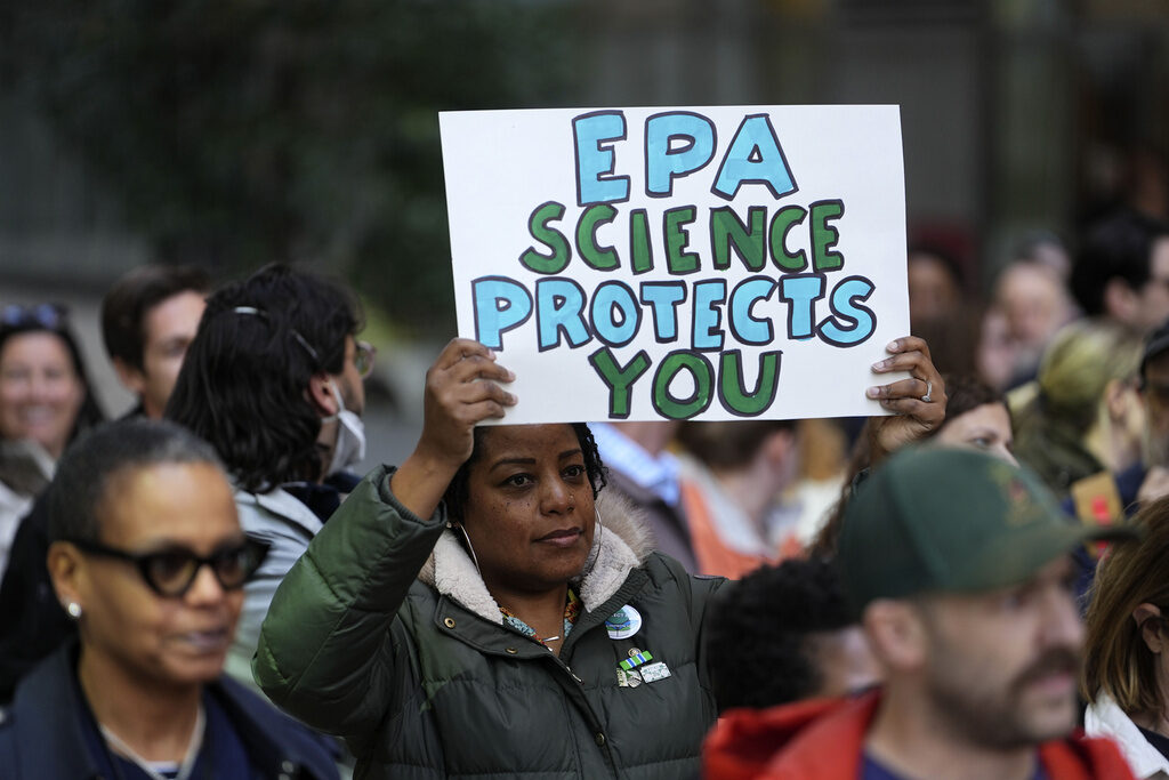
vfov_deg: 6.9
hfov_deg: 10.3
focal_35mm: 200
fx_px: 6495
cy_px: 390
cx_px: 584
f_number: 2.8
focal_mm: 200
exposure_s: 1/400
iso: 250
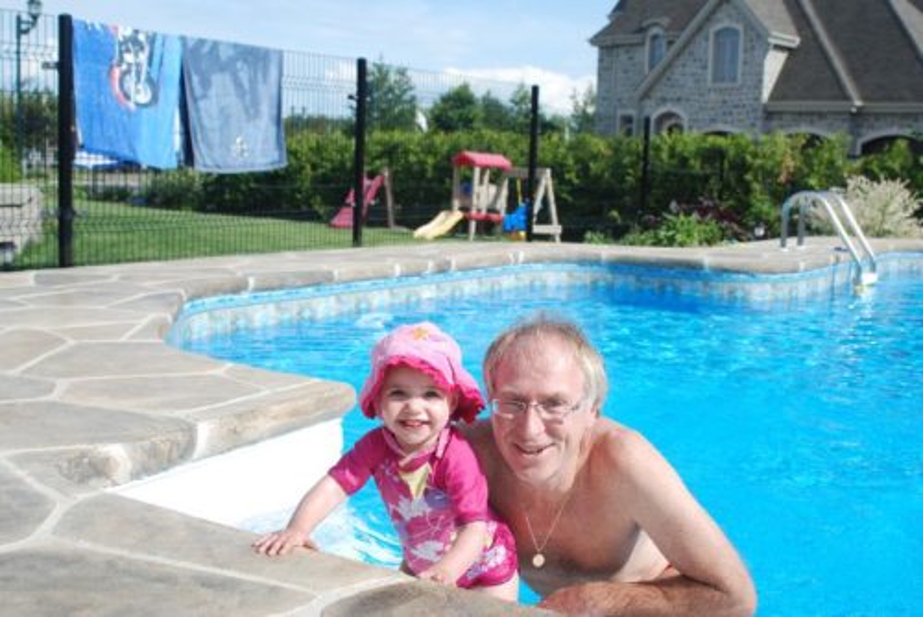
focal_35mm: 42
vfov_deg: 31.9
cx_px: 462
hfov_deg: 46.4
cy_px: 308
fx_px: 1077
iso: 100
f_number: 8
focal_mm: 28
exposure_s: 1/250
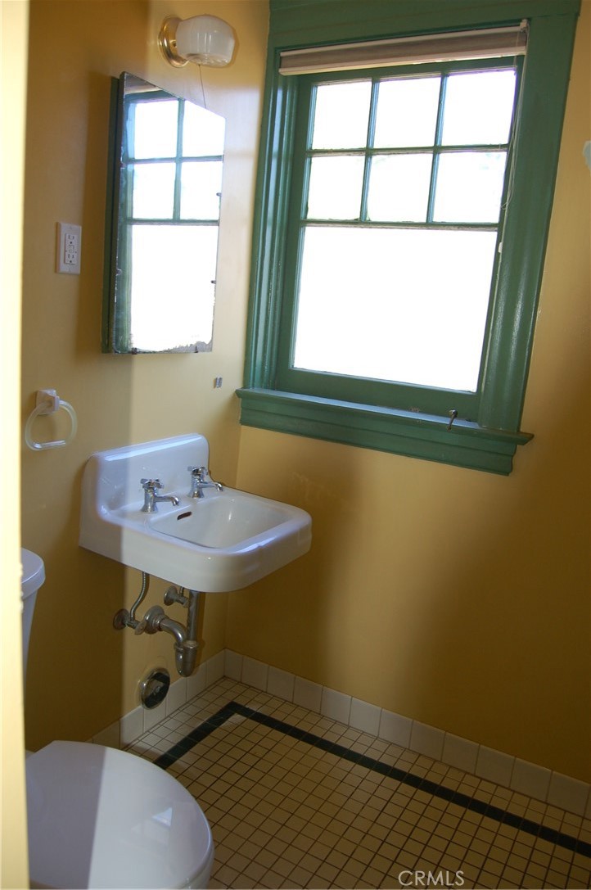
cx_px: 296
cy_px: 445
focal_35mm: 28
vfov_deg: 64.6
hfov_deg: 45.6
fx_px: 704
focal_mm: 19
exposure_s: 1/100
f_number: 3.5
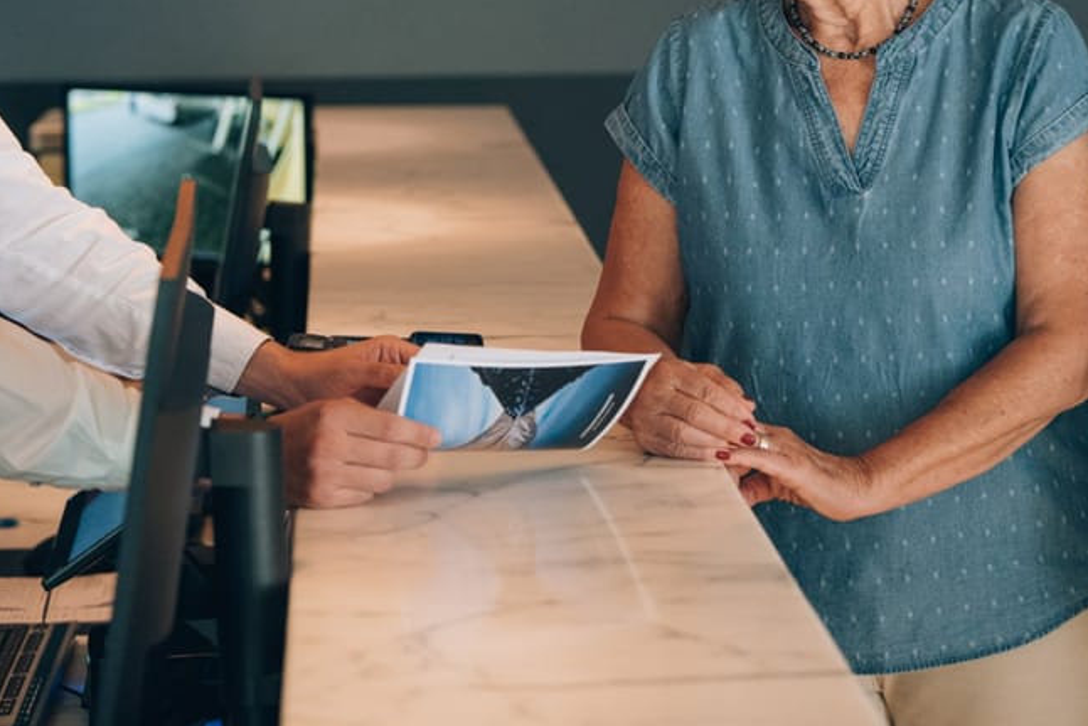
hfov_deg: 18.7
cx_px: 616
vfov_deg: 12.4
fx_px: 3295
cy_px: -33
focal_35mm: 109
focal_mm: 44
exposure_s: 1/100
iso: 1000
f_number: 2.2
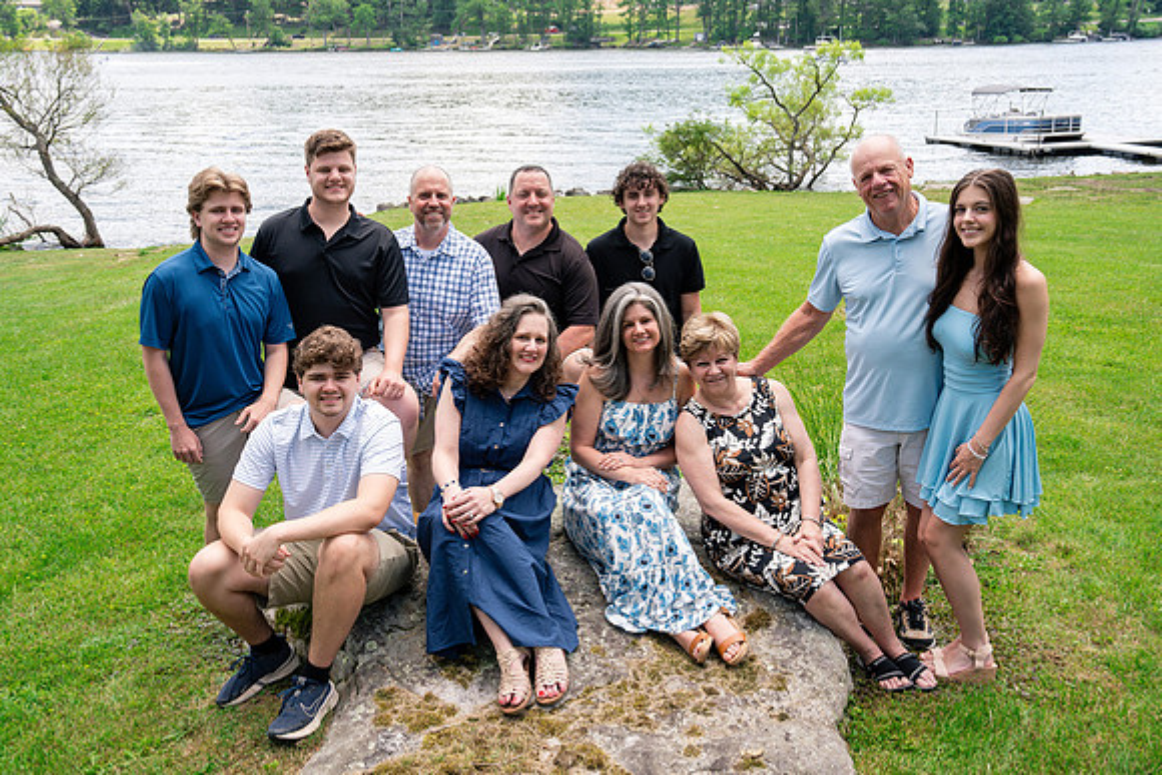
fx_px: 1151
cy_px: 393
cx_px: 562
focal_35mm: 36
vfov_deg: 37.2
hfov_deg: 53.5
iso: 250
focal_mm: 34
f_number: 6.3
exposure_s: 1/250
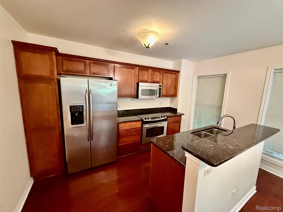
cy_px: 106
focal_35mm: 14
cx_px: 142
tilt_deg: -7.2
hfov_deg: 102.1
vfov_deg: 85.7
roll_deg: -2.4
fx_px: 114
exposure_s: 1/60
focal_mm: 2.22
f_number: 2.2
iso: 1250
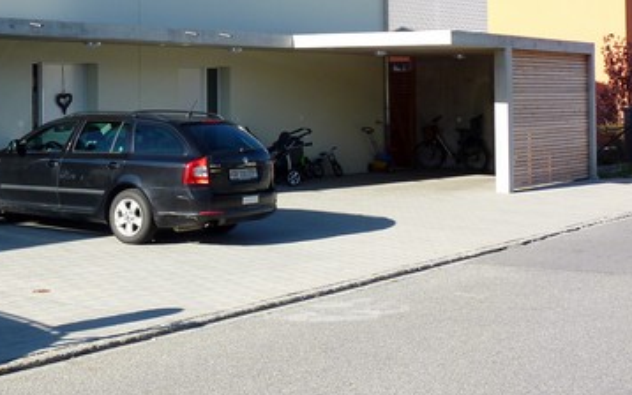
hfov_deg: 29.8
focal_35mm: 67
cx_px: 118
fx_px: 1154
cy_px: 52
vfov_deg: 19.1
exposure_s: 1/400
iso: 80
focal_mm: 6.1
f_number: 4
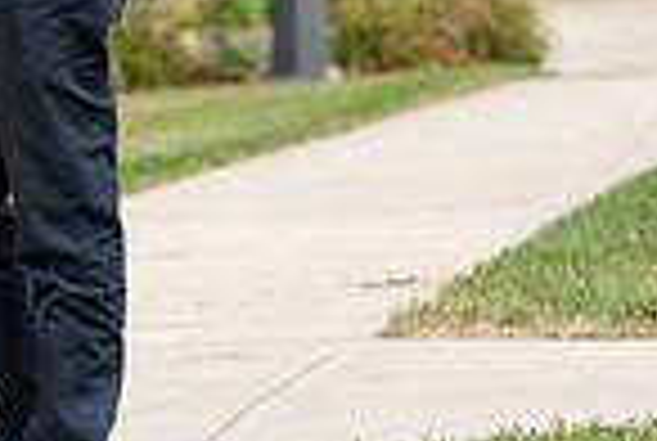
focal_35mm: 404
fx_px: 7388
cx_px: -256
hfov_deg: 5.1
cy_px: -160
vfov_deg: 3.4
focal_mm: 102
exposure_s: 1/640
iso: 250
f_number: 5
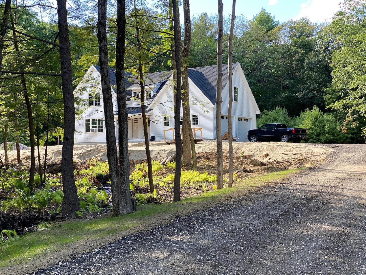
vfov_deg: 28.0
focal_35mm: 52
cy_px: 138
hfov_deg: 36.8
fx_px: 550
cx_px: 183
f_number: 2
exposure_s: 1/130
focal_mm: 6
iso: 20
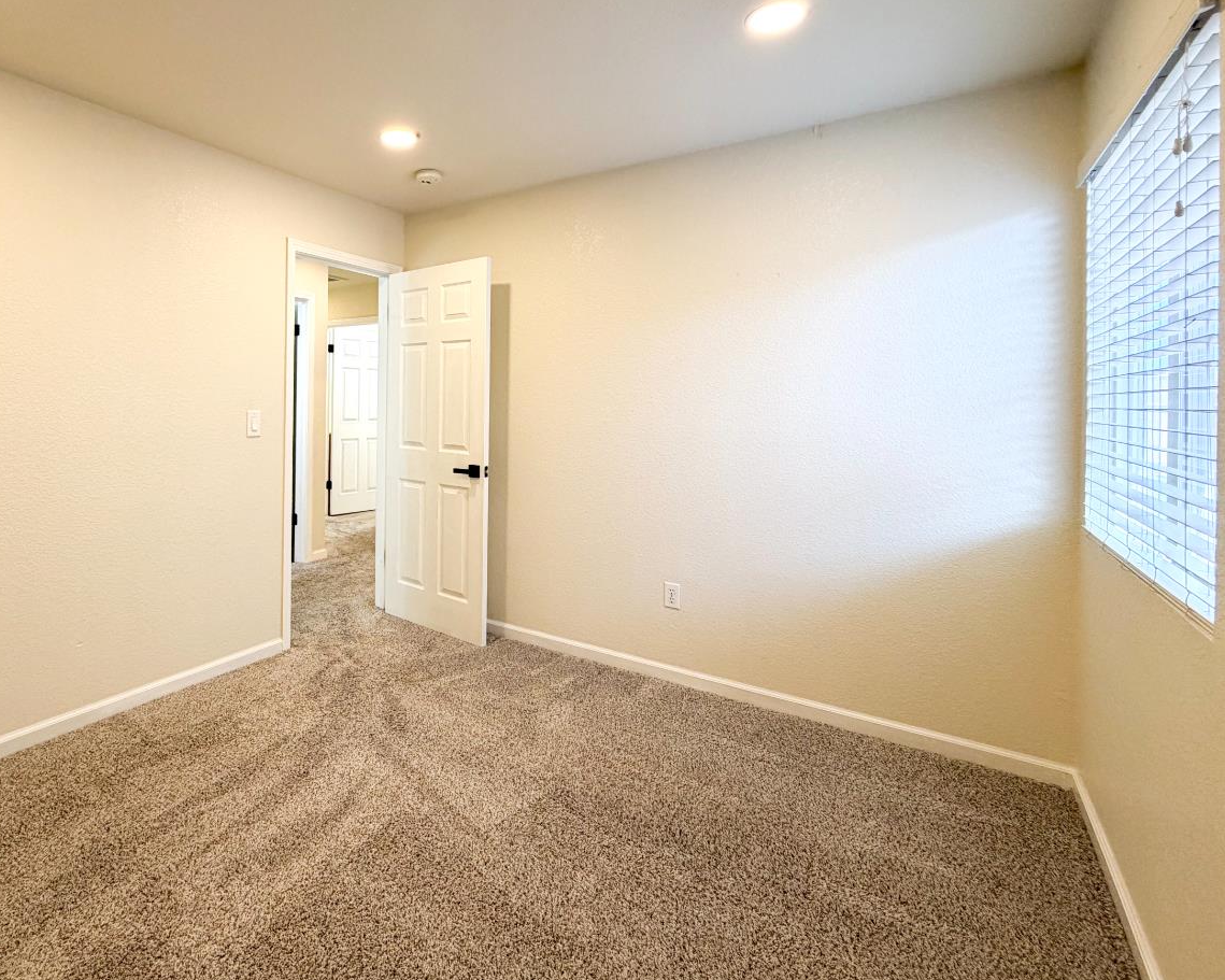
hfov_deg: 84.1
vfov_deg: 73.0
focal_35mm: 18
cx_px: 433
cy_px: 392
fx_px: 653
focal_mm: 2.22
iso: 160
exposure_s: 1/120
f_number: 2.2
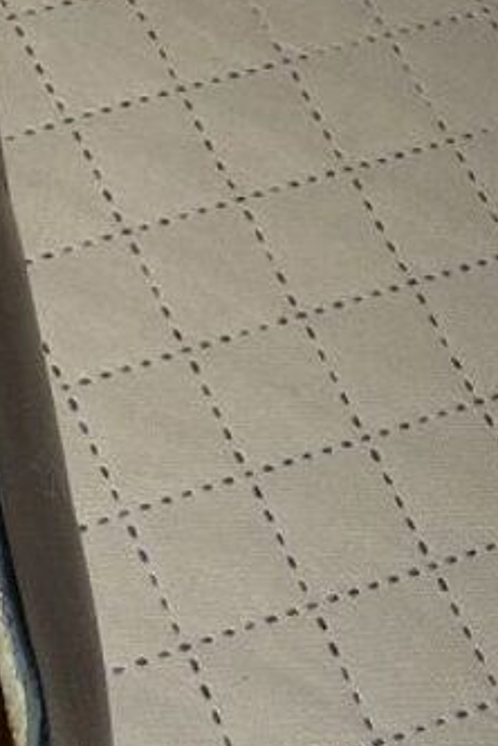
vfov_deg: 19.8
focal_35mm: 103
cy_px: 273
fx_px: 2137
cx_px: -368
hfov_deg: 12.3
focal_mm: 5.5
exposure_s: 1/30
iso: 100
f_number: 2.8
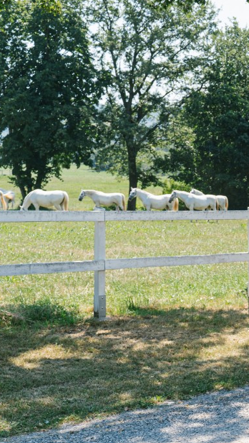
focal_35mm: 77
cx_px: 392
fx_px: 904
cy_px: 159
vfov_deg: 27.4
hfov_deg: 14.4
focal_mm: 31
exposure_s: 1/320
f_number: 4.5
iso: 100
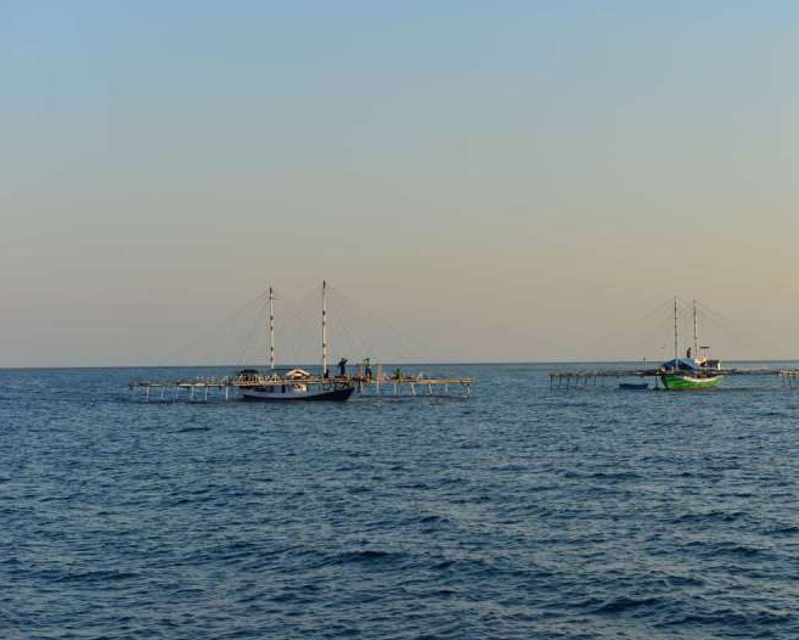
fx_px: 1892
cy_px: 321
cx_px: 479
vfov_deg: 19.2
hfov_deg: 23.8
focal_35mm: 80
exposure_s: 1/320
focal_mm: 70
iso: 250
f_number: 9
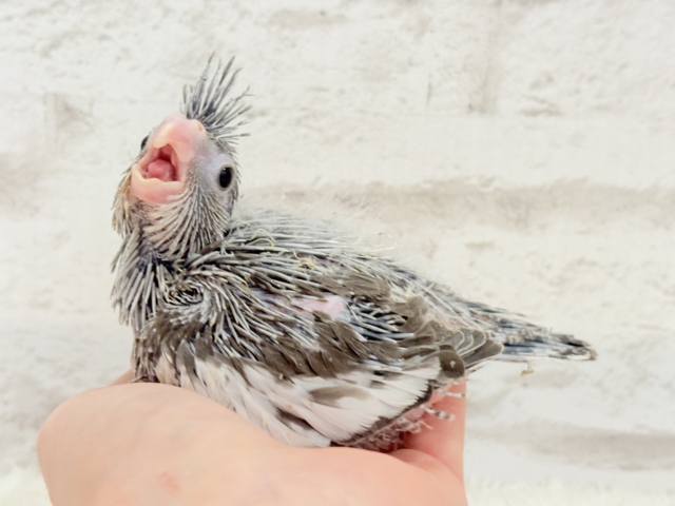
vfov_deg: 28.0
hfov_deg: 36.8
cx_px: 338
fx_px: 1014
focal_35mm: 52
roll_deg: -0.8
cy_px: 253
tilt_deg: -10.3
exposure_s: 1/50
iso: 50
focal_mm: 5.96
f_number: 1.6
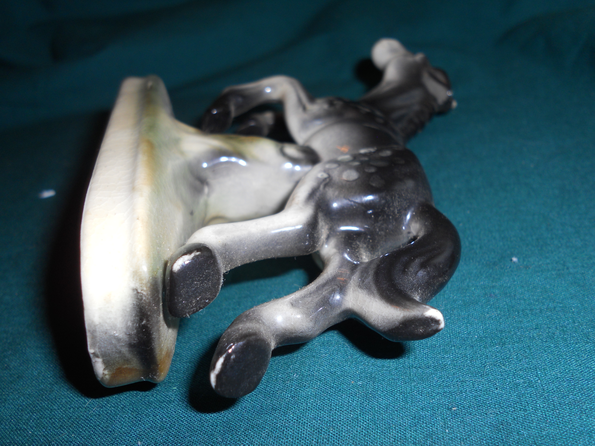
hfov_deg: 56.8
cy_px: 223
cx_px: 298
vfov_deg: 44.2
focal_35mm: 32
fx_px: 550
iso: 80
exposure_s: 1/25
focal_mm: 5.8
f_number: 8.8
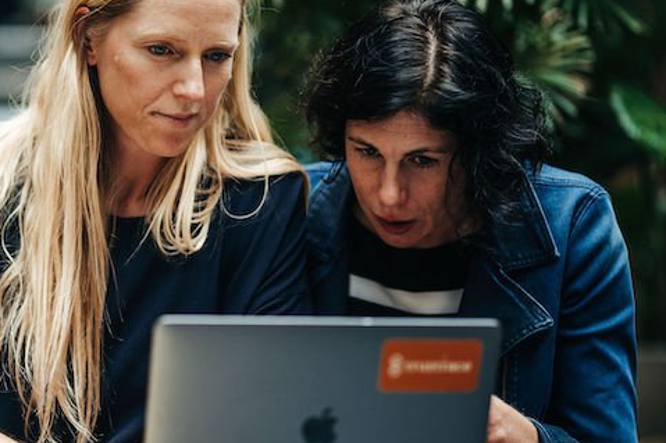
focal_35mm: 142
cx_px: 175
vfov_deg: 9.7
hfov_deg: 14.4
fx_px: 2626
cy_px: 231
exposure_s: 1/250
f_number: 1.4
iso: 50
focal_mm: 85
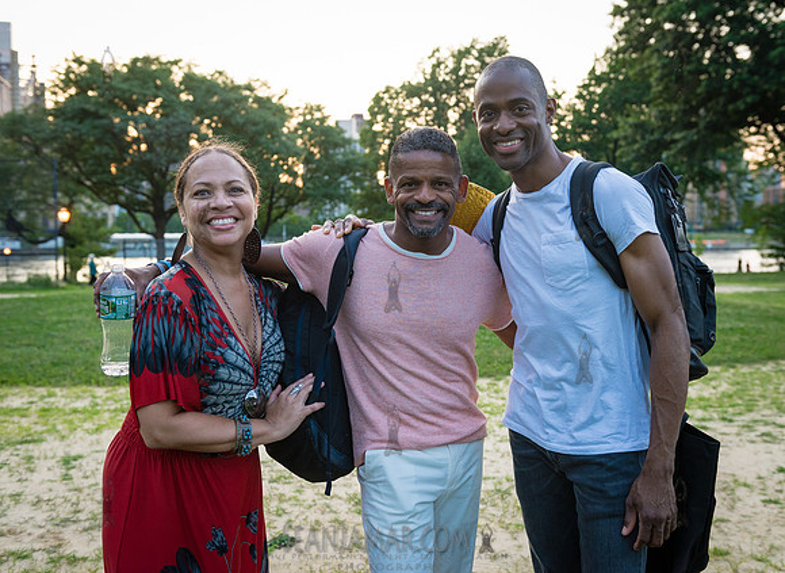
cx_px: 424
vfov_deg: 36.0
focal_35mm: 39
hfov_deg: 48.0
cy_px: 279
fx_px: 882
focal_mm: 36
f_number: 4
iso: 1000
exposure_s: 1/500
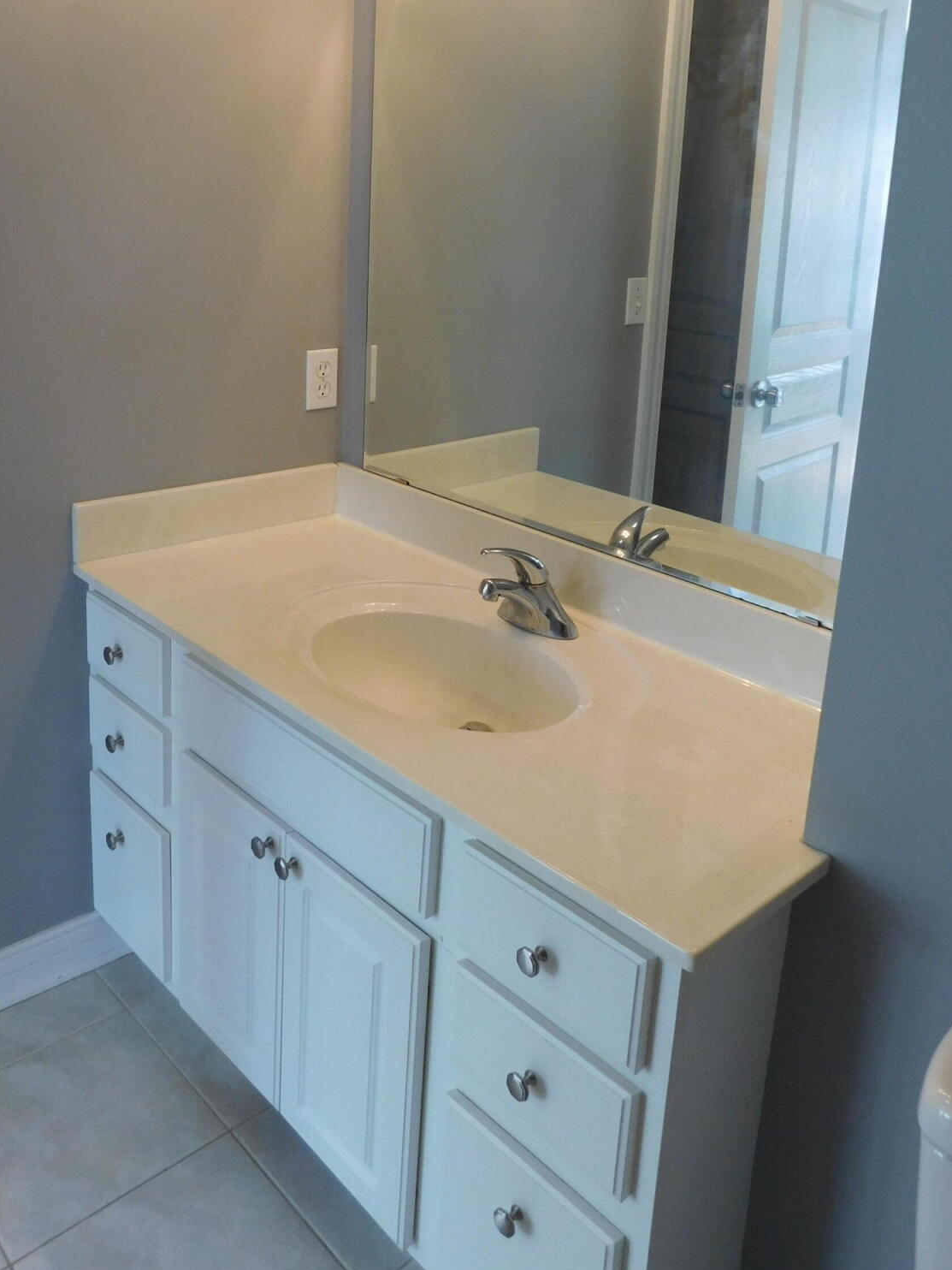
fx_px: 1137
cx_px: 448
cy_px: 431
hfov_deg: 45.4
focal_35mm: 31
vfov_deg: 57.2
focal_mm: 4
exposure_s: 1/30
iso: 140
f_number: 3
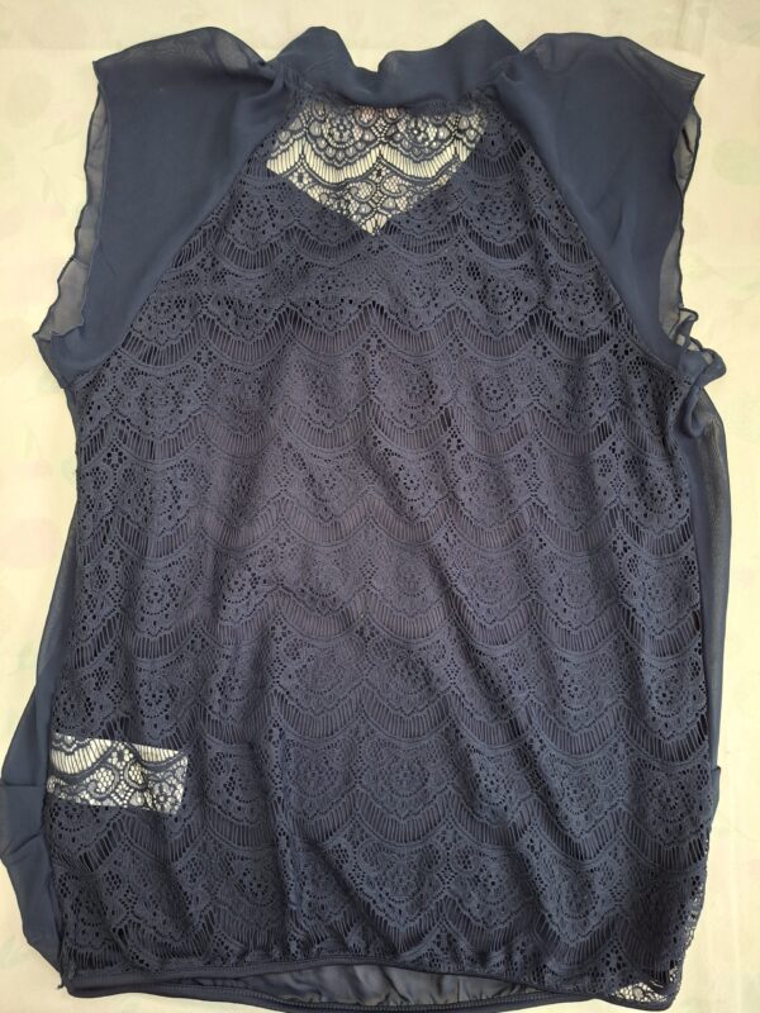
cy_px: 506
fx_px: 673
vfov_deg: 73.9
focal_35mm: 23
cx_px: 380
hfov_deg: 58.9
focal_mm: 5.54
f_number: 1.8
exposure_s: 1/50
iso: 200
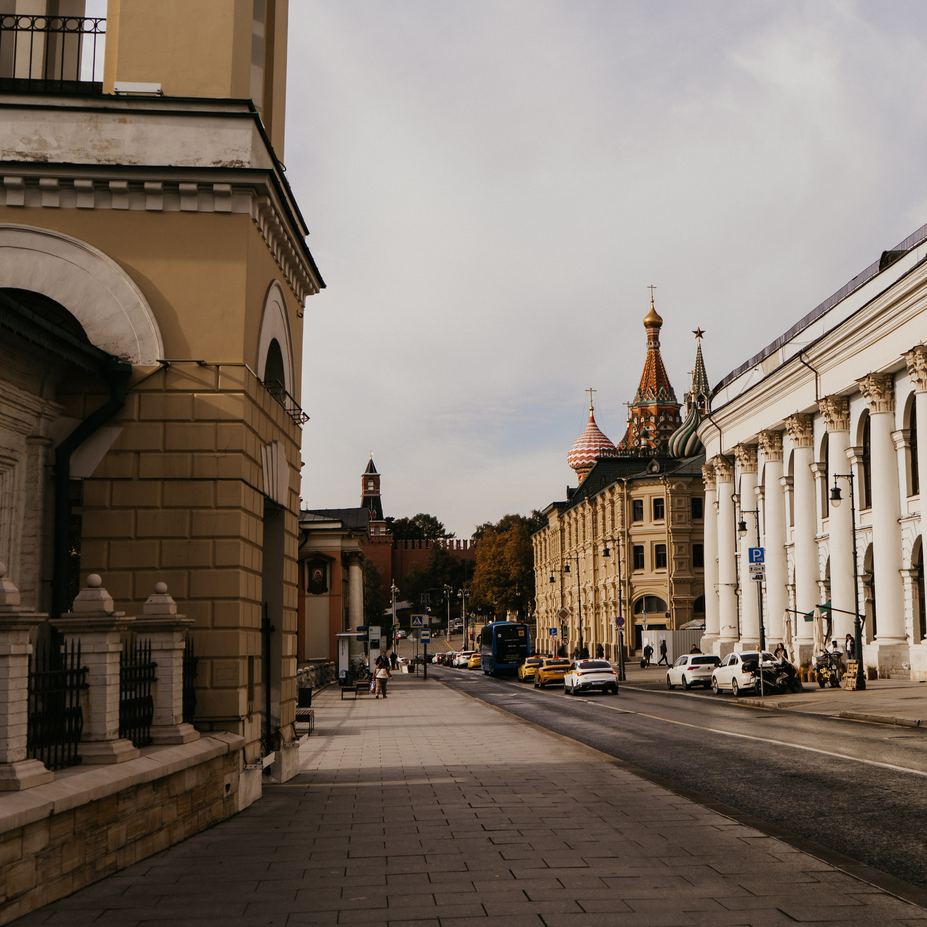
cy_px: 464
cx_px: 606
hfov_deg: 35.8
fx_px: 1424
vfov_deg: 36.1
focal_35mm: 47
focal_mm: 35
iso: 100
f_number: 4
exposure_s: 1/500
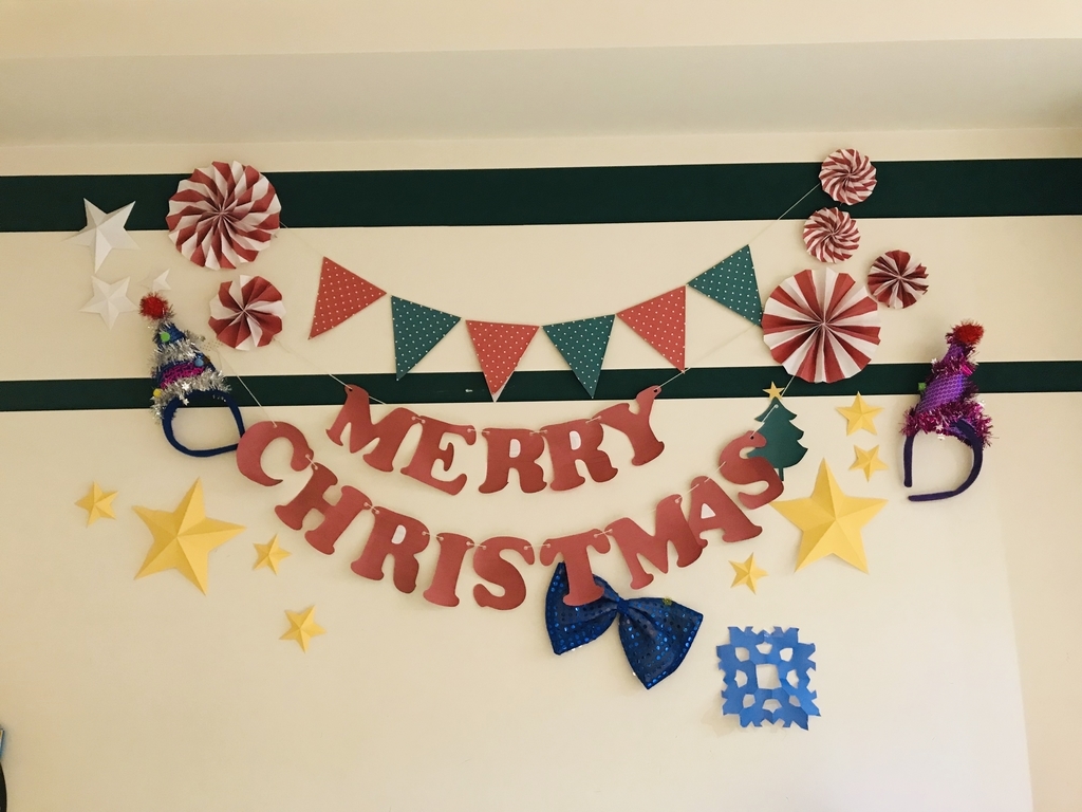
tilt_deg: +11.8
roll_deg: +0.0
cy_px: 406
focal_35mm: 28
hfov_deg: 63.4
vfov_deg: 49.7
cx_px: 541
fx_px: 875
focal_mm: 3.99
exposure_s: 1/11
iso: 100
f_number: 1.8
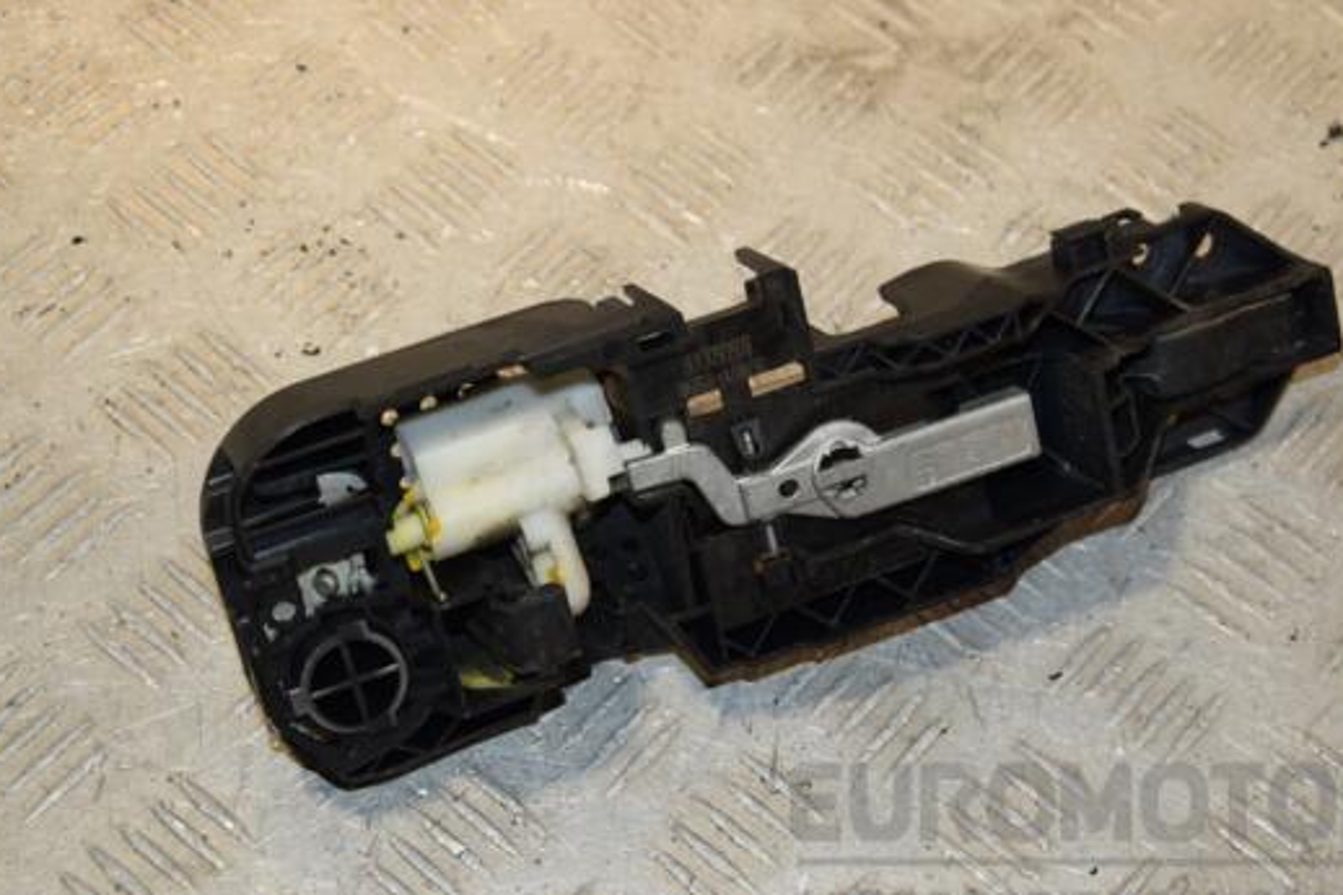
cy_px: 457
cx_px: 742
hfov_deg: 27.7
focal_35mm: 73
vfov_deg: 18.7
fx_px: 2722
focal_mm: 42
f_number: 6.3
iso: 800
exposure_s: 1/200
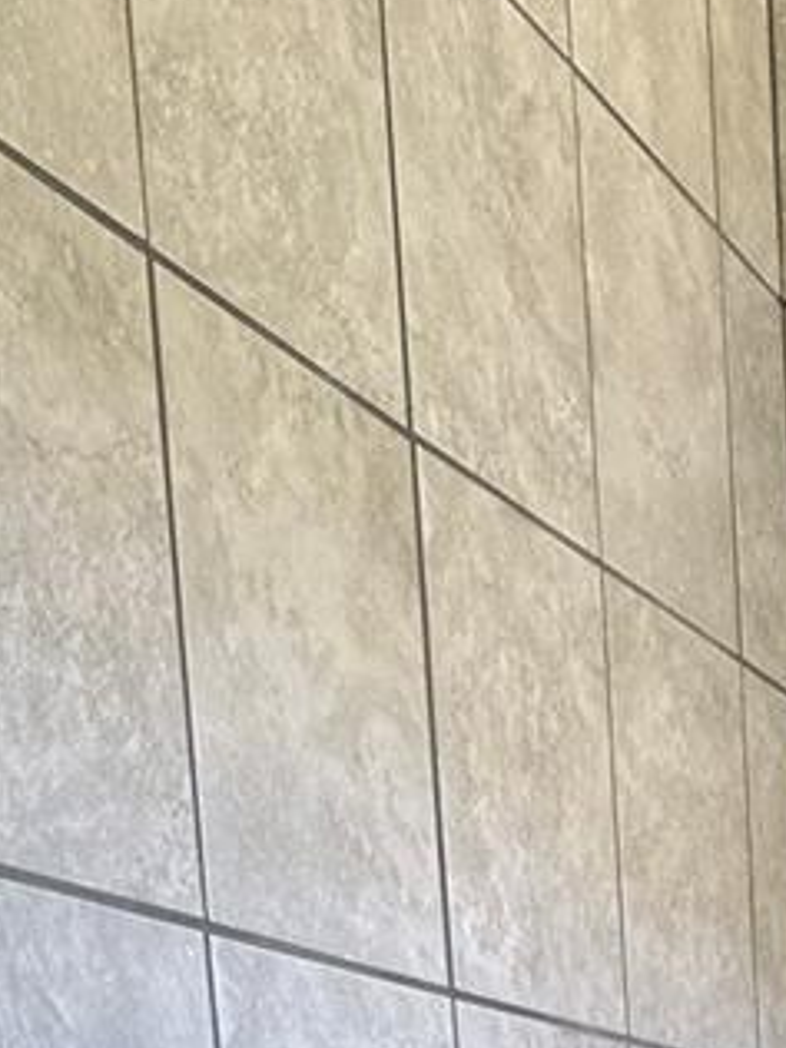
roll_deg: +3.2
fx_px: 2755
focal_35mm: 91
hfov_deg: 15.9
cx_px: 776
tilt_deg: -10.6
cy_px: 1884
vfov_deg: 17.5
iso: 80
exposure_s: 1/120
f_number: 1.78
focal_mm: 6.76
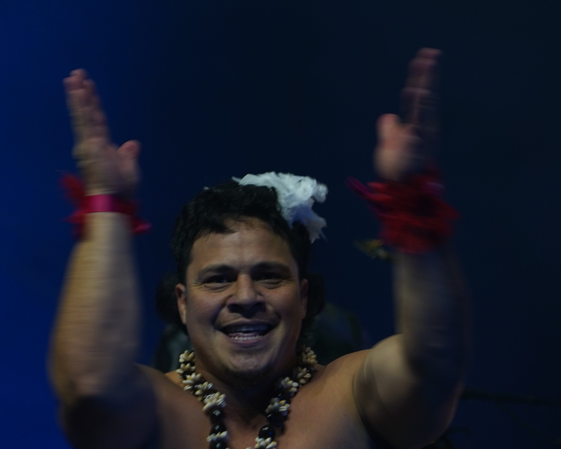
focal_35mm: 214
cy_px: 374
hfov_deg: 9.0
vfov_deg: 7.2
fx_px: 3553
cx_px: 22
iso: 320
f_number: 4
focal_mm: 105
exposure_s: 1/125
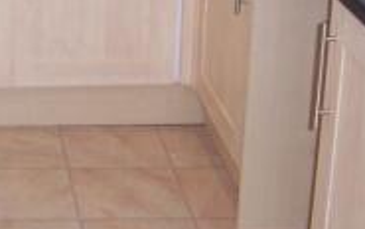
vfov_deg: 10.8
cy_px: -46
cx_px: -127
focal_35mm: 120
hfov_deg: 16.3
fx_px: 1195
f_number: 3
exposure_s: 1/180
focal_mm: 6
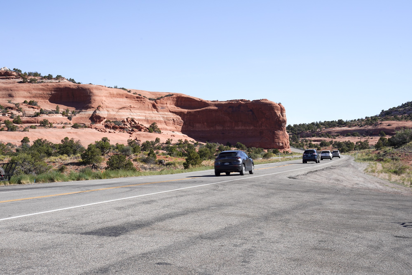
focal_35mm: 46
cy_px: 138
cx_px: 206
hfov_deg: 42.7
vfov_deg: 29.3
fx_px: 526
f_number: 18
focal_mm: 46
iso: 100
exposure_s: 1/100
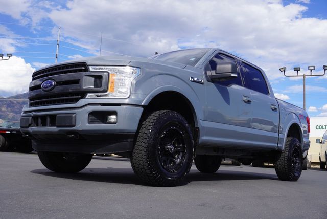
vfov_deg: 36.9
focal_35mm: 36
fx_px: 327
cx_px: 164
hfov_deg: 53.1
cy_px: 110
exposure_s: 1/125
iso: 100
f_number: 10
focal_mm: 24
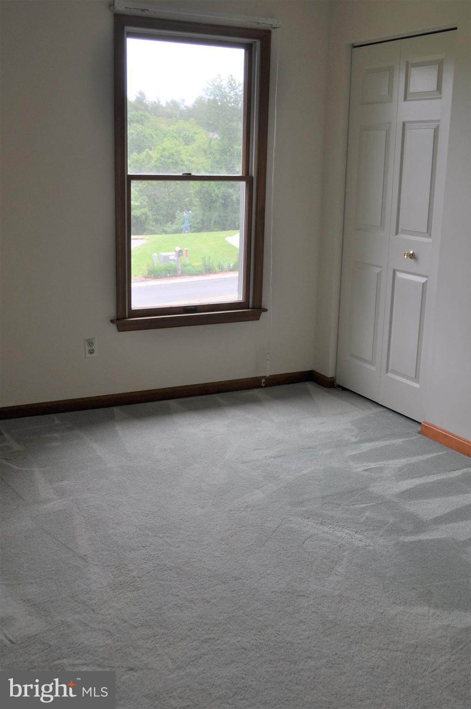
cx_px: 236
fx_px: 767
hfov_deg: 34.1
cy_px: 354
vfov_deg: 49.6
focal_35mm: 39
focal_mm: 26
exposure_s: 1/125
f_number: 5.6
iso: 250
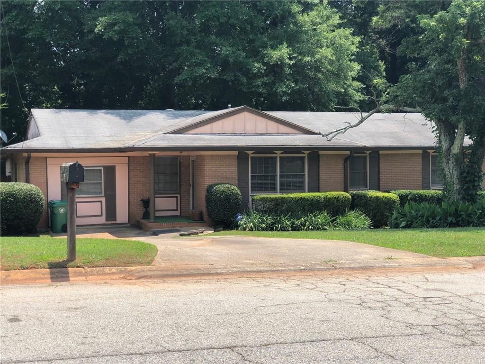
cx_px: 242
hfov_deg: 33.8
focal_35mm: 57
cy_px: 182
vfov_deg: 25.7
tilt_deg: -1.5
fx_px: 799
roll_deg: -0.4
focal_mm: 6.6
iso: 20
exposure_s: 1/495
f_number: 2.8
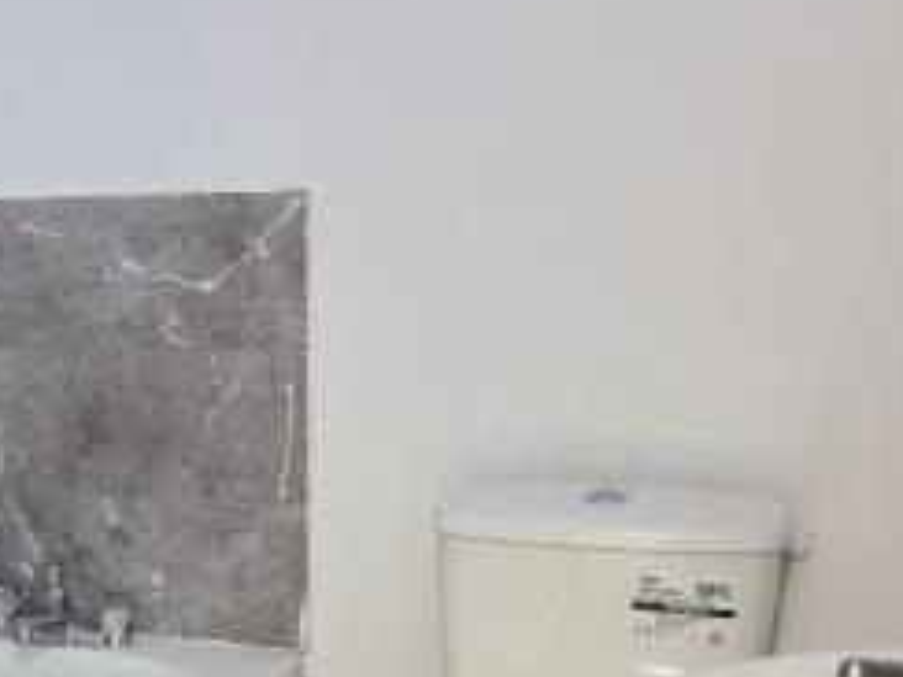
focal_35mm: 62
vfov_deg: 23.0
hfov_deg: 29.5
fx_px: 1617
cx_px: 46
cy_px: 631
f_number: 1.8
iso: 320
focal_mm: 5.4
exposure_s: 1/50
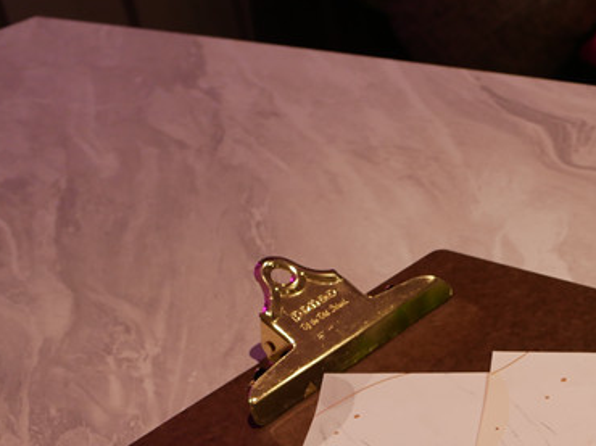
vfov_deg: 19.4
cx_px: 706
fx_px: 1256
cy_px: 474
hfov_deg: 24.3
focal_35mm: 73
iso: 200
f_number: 4
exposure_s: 1/40
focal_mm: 15
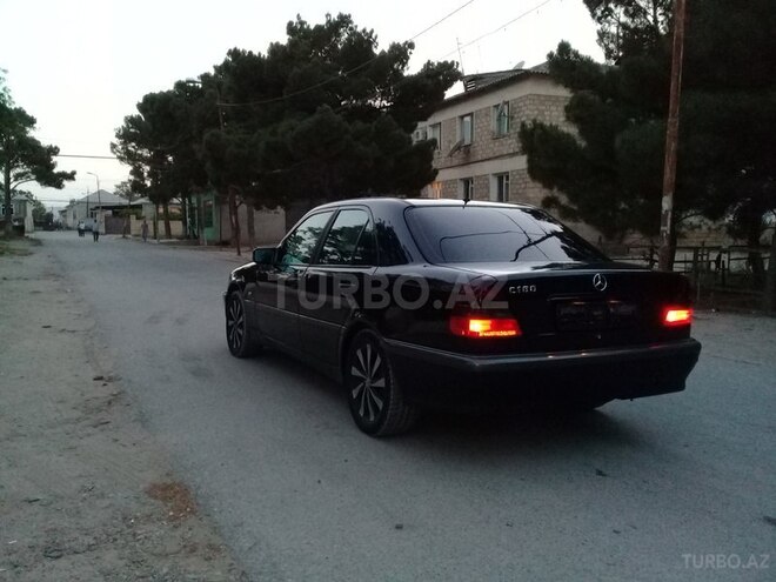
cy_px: 291
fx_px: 695
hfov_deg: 58.4
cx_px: 388
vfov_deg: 45.4
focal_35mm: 31
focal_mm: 3.3
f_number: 2.2
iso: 320
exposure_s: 1/33
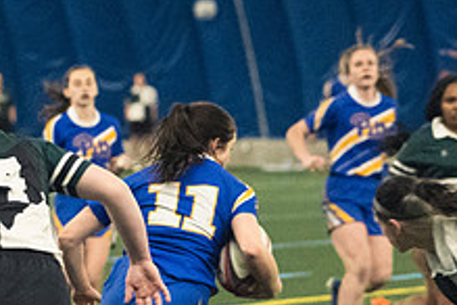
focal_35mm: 365
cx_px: 142
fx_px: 4633
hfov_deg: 5.6
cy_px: 274
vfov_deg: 3.8
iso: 10000
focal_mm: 92
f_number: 2.8
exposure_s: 1/500
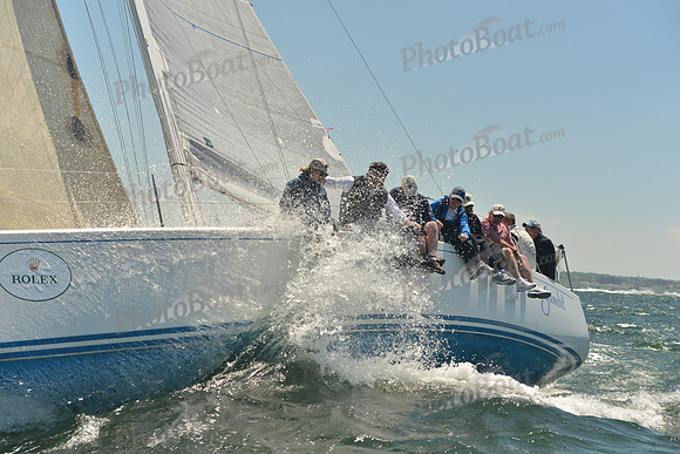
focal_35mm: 70
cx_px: 340
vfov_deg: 19.5
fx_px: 1322
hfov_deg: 28.8
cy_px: 227
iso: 400
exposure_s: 1/800
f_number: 5.6
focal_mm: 70
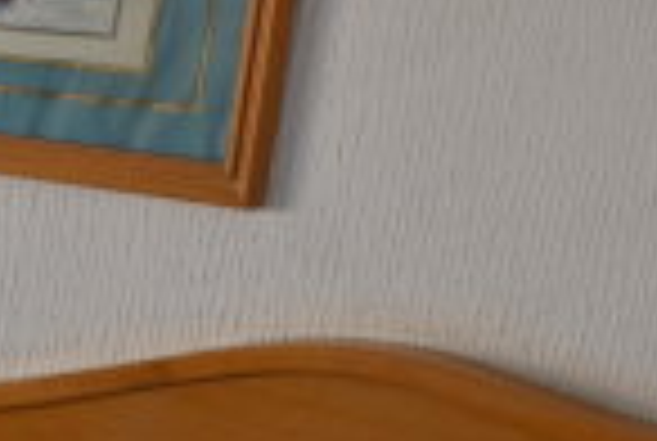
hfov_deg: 9.0
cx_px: -1503
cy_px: 844
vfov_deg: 7.9
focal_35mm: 168
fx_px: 3072
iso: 320
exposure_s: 1/100
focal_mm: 24
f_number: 5.6
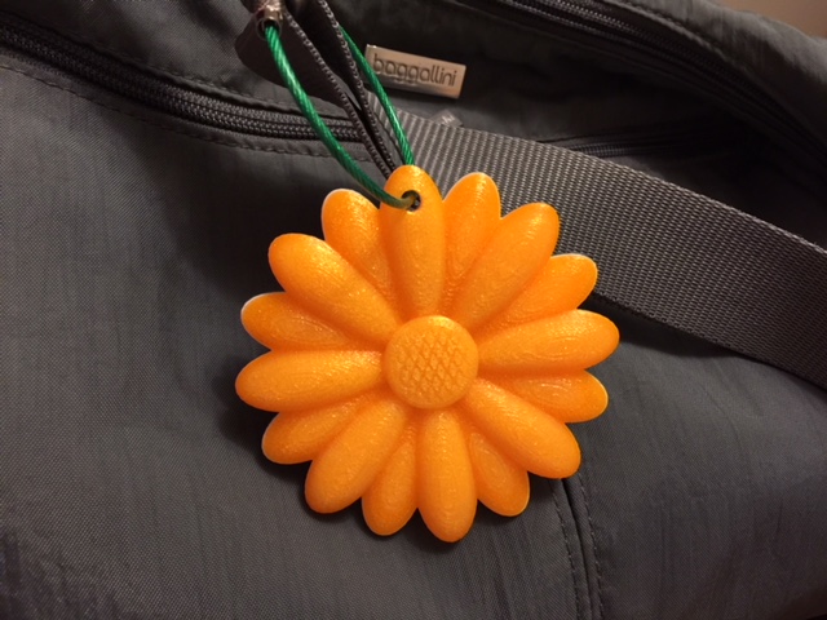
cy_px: 310
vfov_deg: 48.2
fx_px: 693
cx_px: 414
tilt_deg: -28.9
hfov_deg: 61.7
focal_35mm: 29
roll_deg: -0.1
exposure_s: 1/15
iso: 100
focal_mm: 4.15
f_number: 2.2
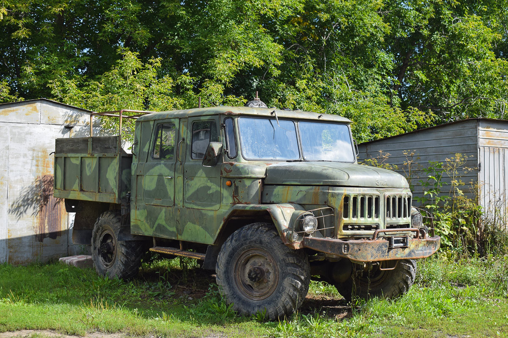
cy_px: 169
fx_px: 720
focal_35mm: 51
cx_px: 254
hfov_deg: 38.9
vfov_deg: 26.5
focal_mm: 34
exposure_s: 1/400
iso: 200
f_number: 6.3
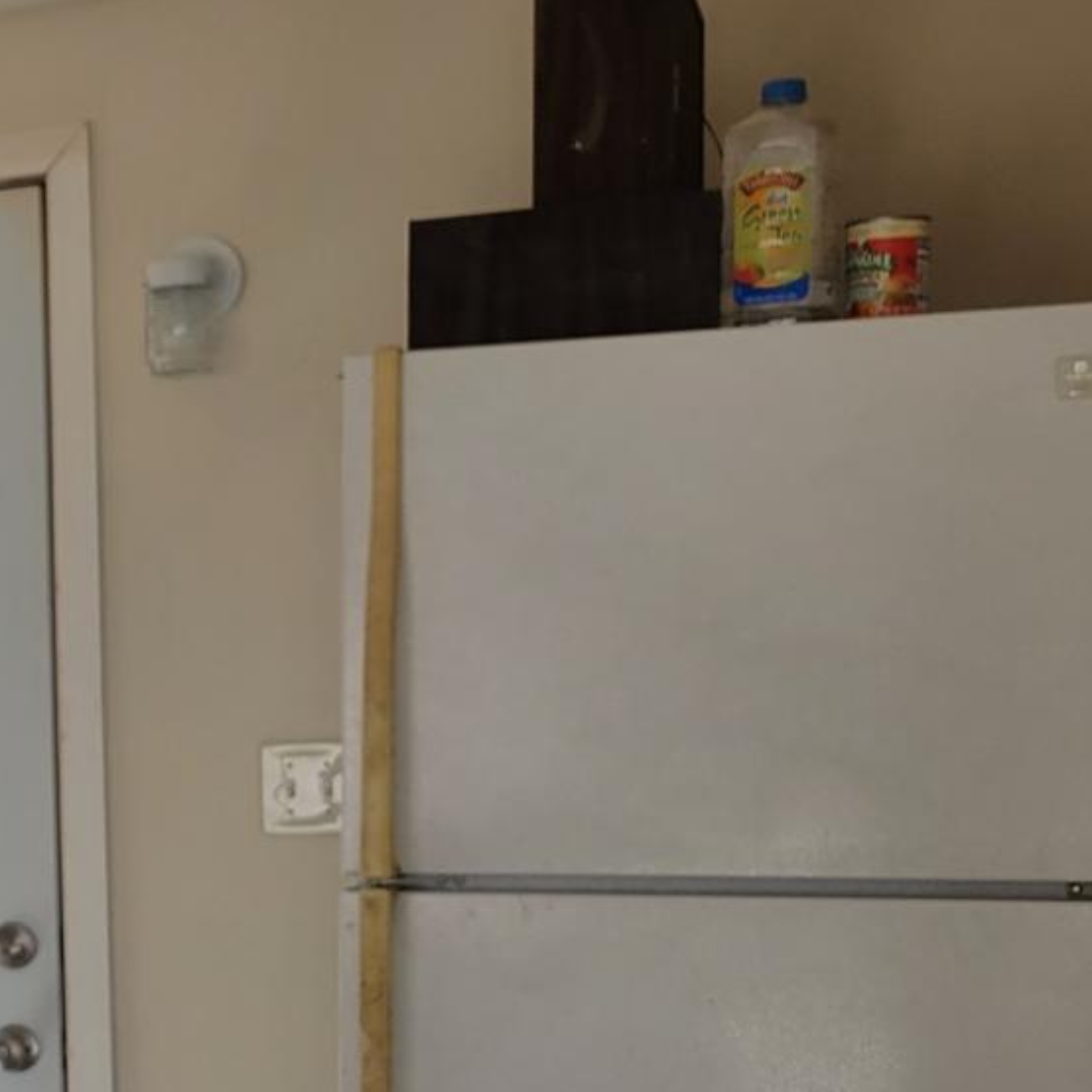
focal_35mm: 85
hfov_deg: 17.9
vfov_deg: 20.3
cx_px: -607
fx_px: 3034
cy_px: 816
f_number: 1.8
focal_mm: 5.4
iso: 64
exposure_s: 1/119
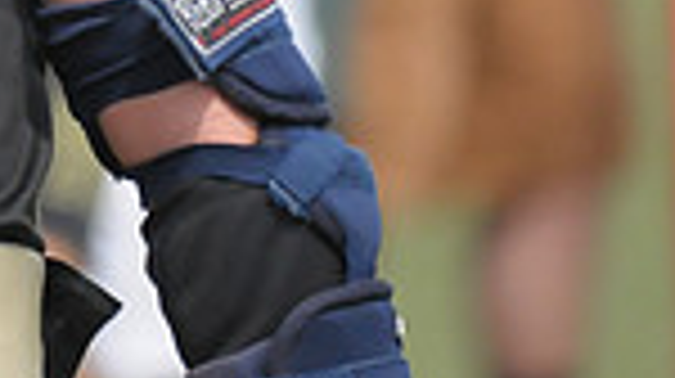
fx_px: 31432
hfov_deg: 1.2
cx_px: -590
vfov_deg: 0.7
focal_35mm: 1758
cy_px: -421
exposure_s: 1/6400
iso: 1600
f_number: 4
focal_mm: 290
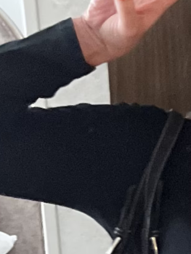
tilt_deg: -20.9
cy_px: 477
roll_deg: -0.1
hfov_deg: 8.8
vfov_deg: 11.3
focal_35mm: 161
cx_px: 346
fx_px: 1184
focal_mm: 5.1
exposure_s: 1/30
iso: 500
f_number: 1.6
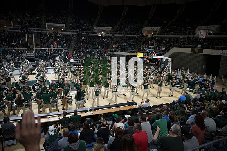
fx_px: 177
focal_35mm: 28
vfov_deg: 46.4
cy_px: 76
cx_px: 114
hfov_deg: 65.5
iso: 2000
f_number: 2.8
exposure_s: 1/1000
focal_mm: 28
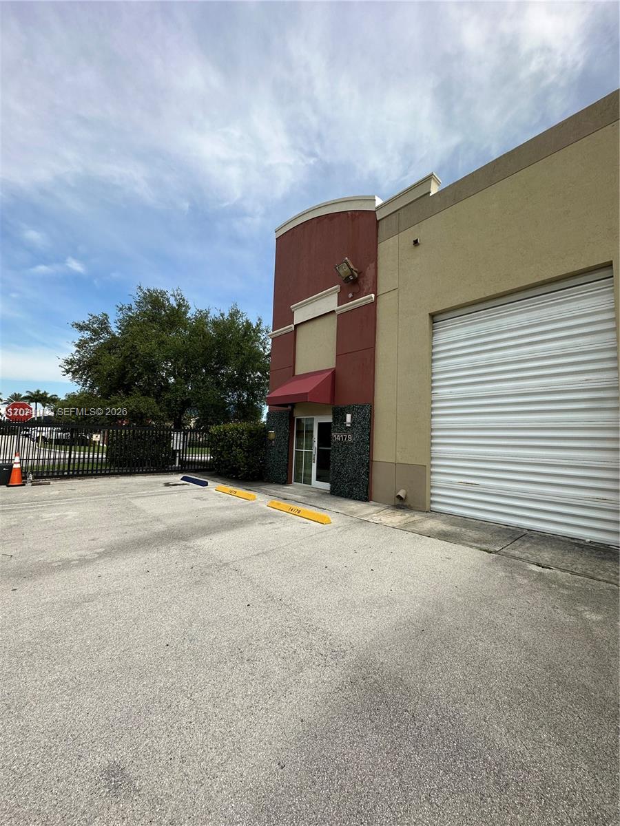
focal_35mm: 14
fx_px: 334
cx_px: 310
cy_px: 413
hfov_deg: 85.7
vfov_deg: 102.1
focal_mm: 2.22
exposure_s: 1/1667
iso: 50
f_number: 2.2
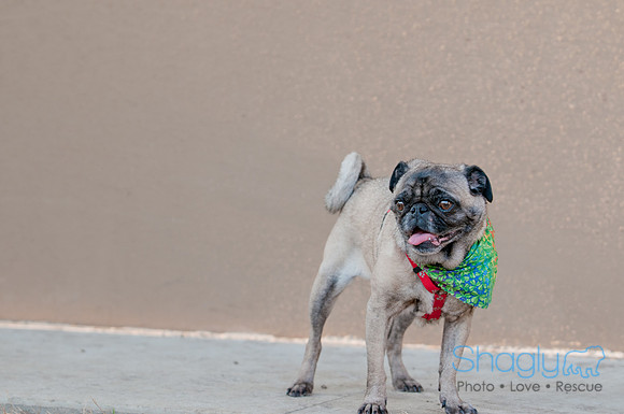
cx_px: 312
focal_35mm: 129
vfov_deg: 10.6
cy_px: 207
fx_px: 2233
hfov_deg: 15.9
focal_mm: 86
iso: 250
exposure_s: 1/200
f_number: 3.5
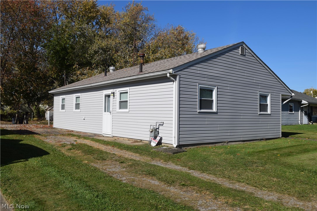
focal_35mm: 33
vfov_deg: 40.0
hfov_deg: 57.2
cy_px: 106
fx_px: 291
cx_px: 158
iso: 200
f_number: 11
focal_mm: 22
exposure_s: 1/500
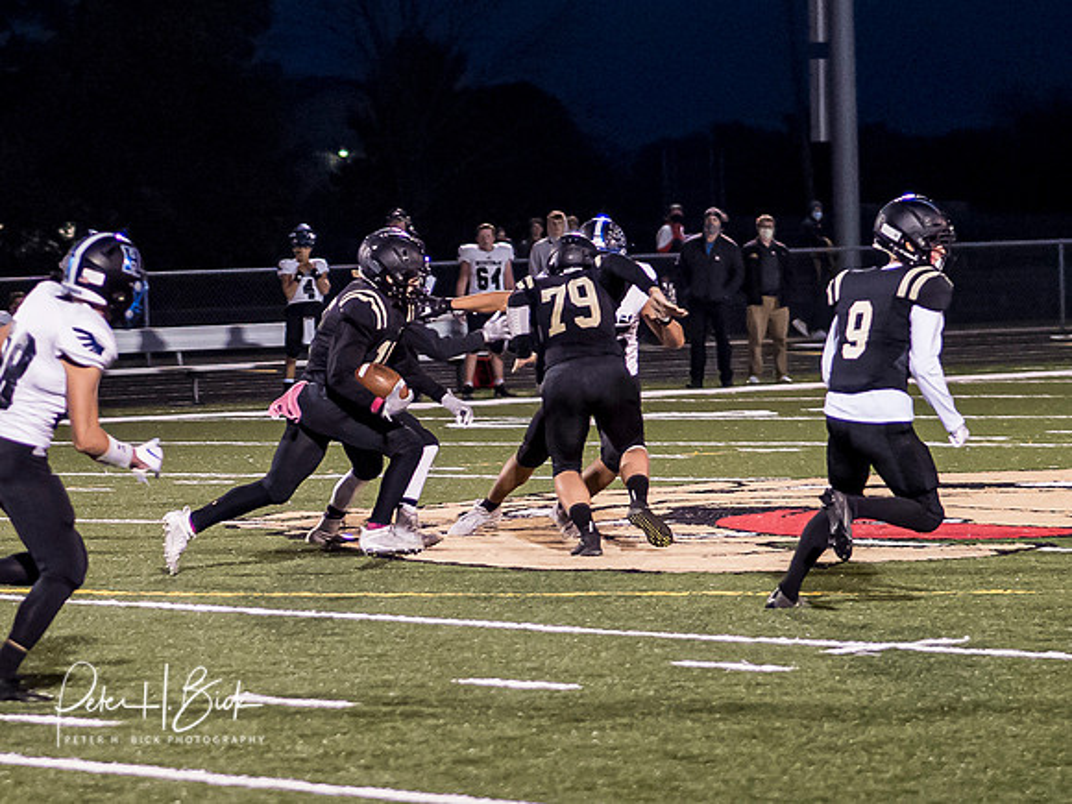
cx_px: 290
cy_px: 538
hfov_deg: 9.3
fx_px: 6614
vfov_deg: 7.0
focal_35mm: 214
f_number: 1.2
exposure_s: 1/1000
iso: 2000
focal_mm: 45
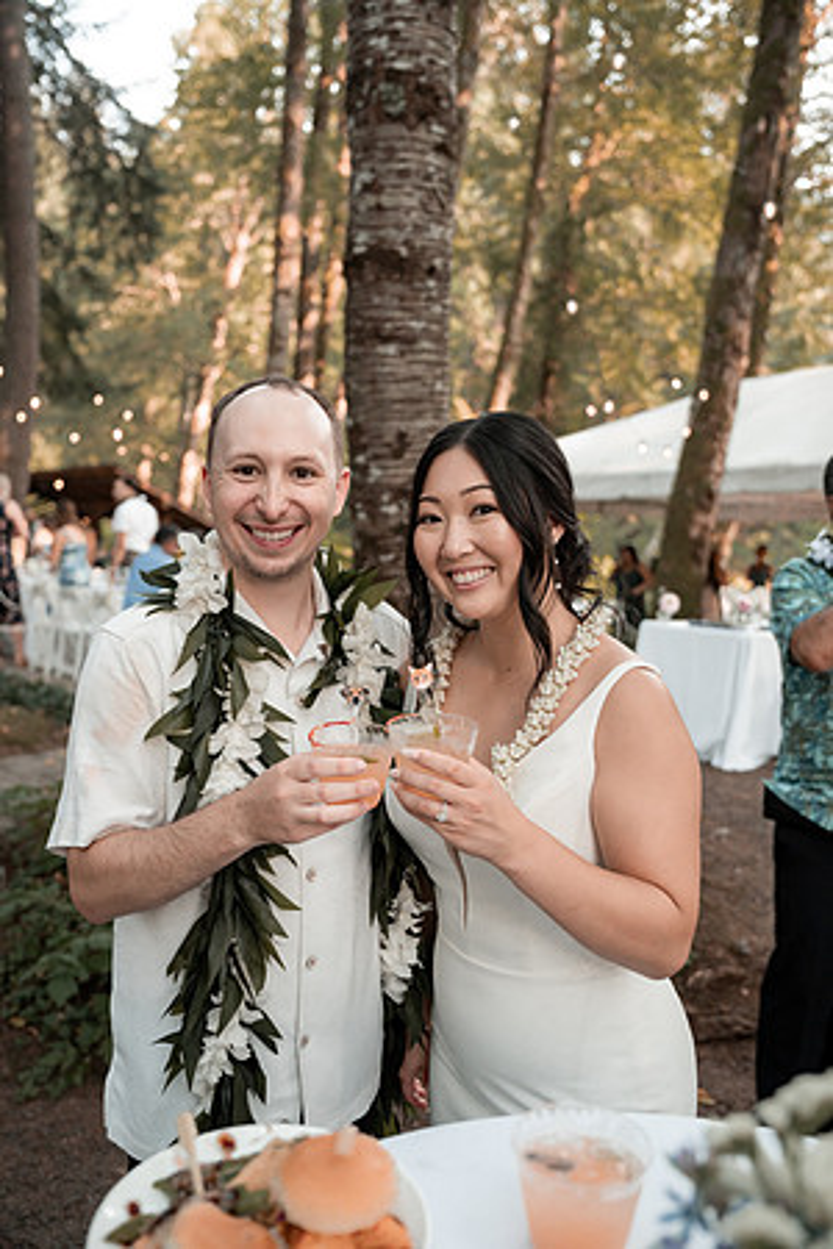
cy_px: 624
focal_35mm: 30
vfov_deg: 61.9
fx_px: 1041
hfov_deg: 43.6
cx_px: 416
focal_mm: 30
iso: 500
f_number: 2.8
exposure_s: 1/640
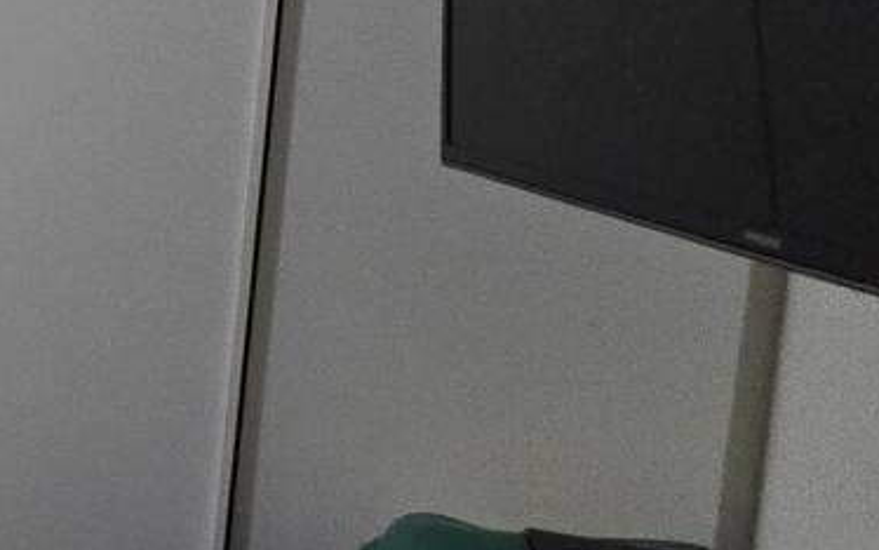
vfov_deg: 24.0
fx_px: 1270
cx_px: -792
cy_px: 92
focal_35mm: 53
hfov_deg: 20.8
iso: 400
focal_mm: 2.2
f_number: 2.2
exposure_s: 1/60
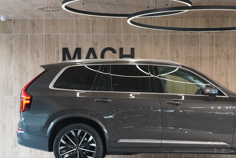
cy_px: 114
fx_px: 590
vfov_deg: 15.2
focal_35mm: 90
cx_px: 168
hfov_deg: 22.5
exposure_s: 1/160
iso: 5000
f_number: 5.6
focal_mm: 62
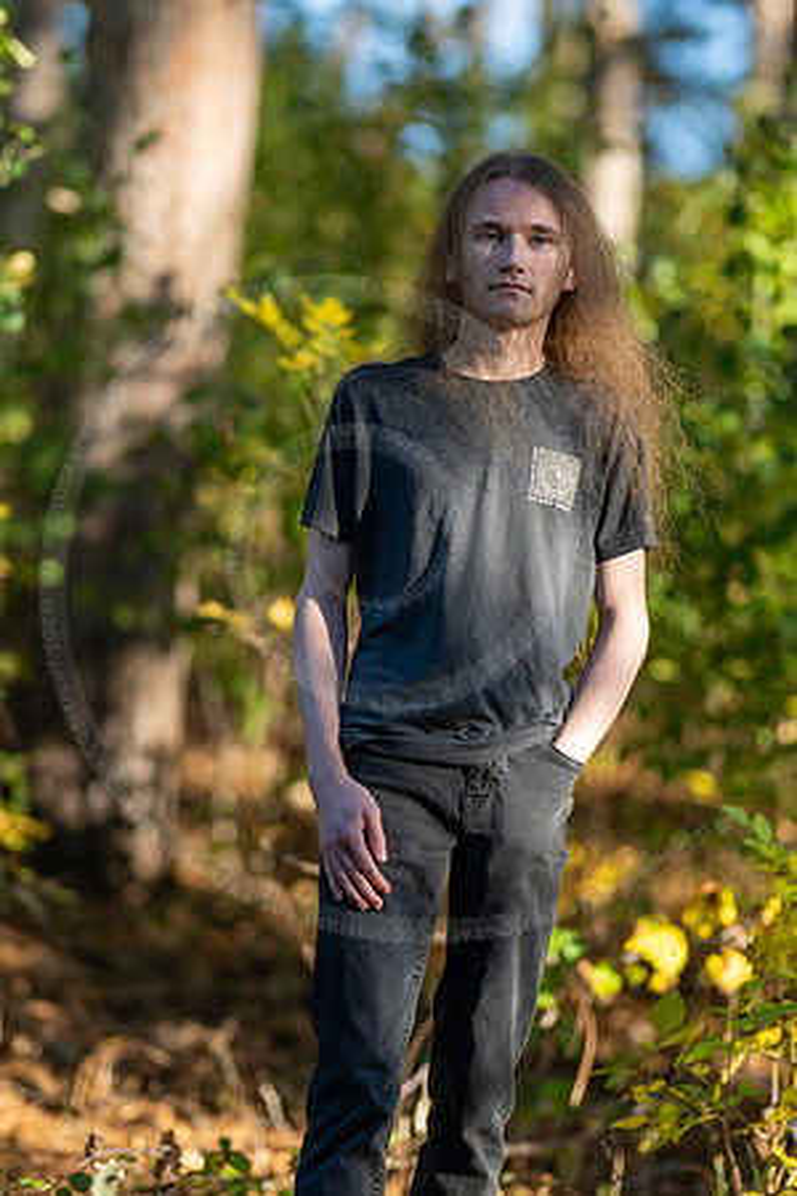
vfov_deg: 16.1
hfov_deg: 10.8
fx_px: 4217
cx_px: 398
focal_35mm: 127
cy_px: 598
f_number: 1.2
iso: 80
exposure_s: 1/1000
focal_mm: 85
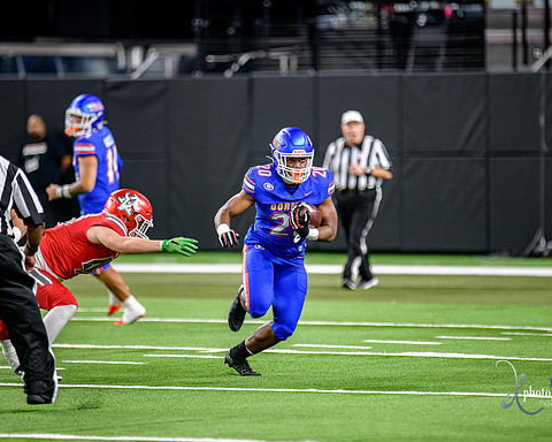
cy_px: 222
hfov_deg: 5.7
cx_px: 285
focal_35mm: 340
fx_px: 5555
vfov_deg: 4.6
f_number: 2.8
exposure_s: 1/400
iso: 1250
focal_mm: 300
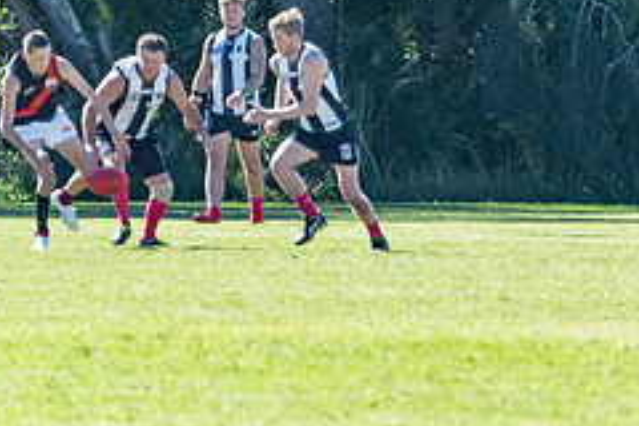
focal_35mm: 879
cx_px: 397
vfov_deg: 1.6
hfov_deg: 2.3
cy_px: 92
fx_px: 15601
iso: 800
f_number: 6.3
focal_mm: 240
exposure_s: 1/2500
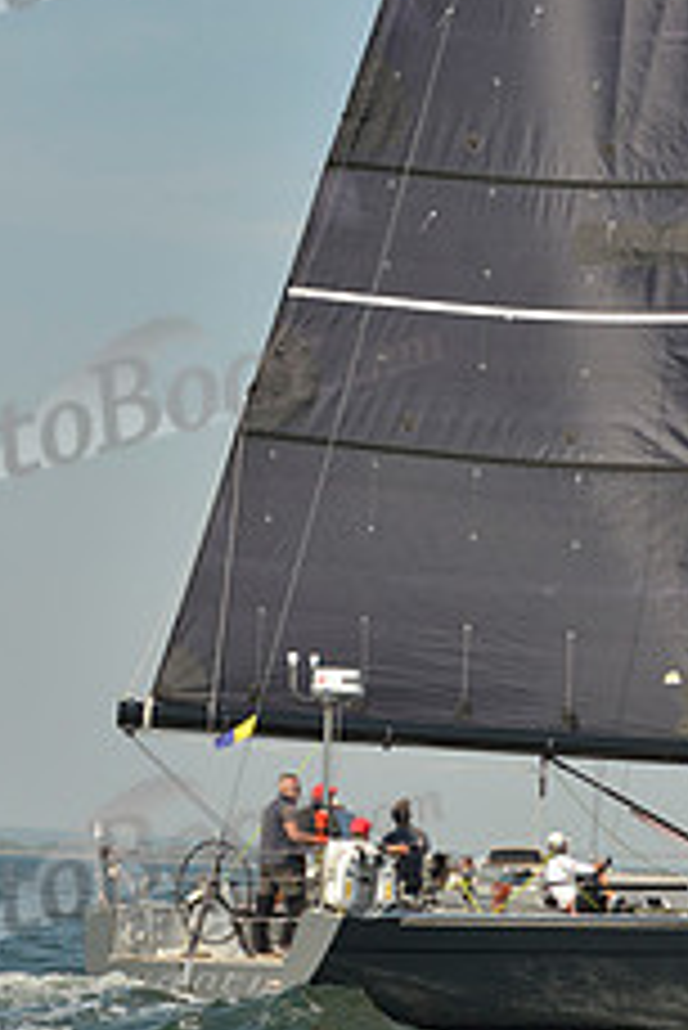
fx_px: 5066
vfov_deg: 11.5
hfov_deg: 7.7
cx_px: 677
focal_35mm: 177
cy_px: 117
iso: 200
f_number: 6.3
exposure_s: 1/1250
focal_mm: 70
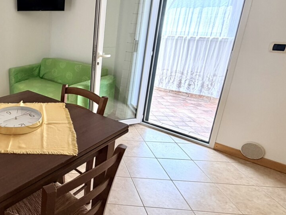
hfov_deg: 55.1
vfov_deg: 49.6
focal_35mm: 28
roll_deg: +0.9
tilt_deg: -16.4
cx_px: 29
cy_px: 93
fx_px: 231
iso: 100
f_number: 2.2
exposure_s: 1/100
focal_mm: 2.22
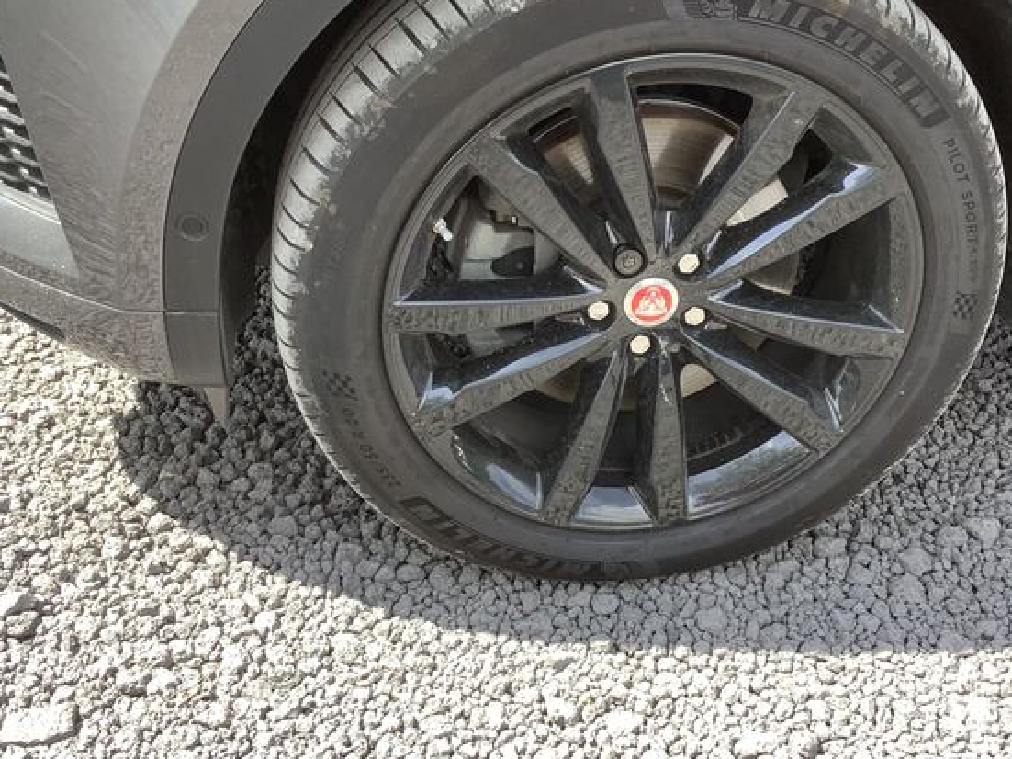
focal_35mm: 45
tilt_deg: -32.5
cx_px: 566
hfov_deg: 42.0
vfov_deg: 32.1
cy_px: 336
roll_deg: +1.1
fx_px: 1315
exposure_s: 1/190
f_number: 2.4
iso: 25
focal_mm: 3.3
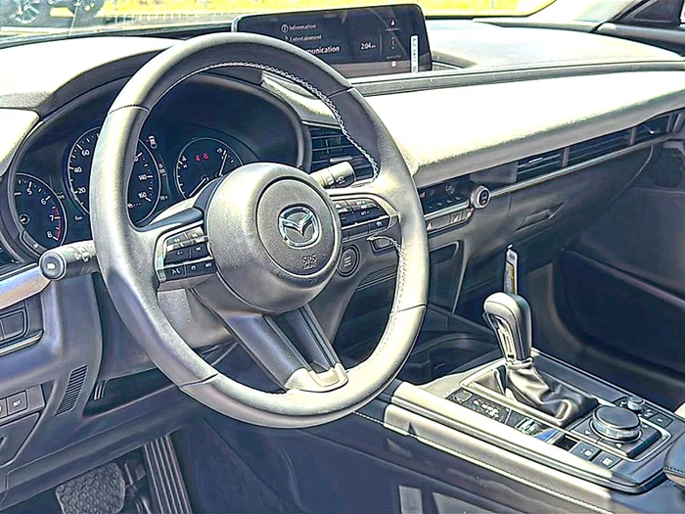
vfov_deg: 36.8
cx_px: 342
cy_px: 257
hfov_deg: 47.9
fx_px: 772
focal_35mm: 39
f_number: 1.78
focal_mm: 6.86
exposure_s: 1/530
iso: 125
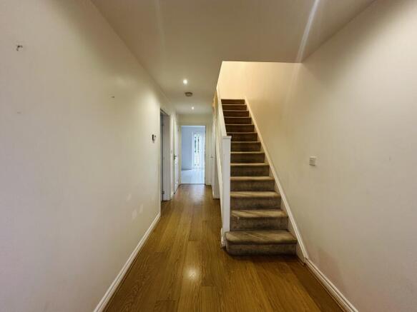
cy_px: 156
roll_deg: -0.7
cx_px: 208
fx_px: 169
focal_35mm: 14
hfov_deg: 102.1
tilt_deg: -3.5
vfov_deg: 85.7
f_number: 2.2
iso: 160
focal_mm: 2.22
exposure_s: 1/50
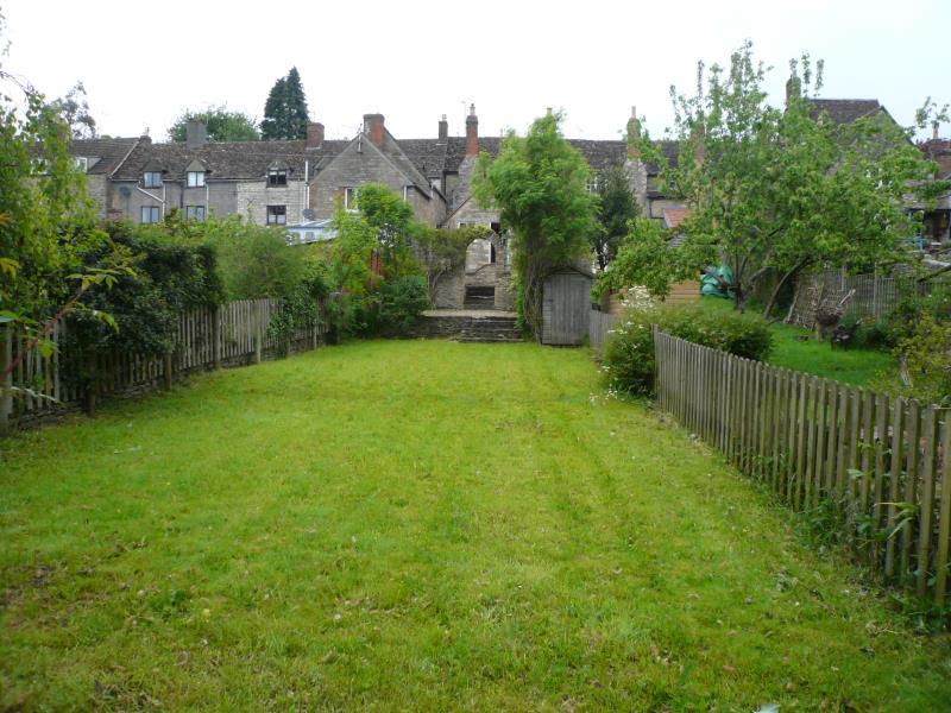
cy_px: 356
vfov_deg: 49.7
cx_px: 476
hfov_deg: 63.4
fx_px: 769
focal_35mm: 28
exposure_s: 1/640
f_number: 2.8
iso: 125
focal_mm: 4.6
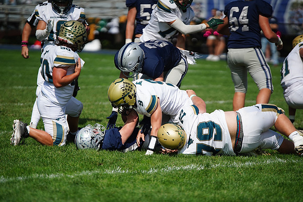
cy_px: 101
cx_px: 152
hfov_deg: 6.9
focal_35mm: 300
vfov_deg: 4.6
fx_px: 2525
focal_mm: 300
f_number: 2.8
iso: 400
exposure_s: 1/8000
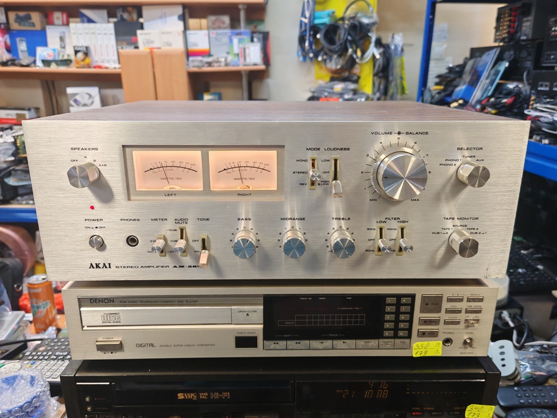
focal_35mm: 27
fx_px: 434
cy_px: 209
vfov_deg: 51.4
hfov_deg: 65.3
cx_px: 278
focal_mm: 6.67
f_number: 1.9
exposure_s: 1/33
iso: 500
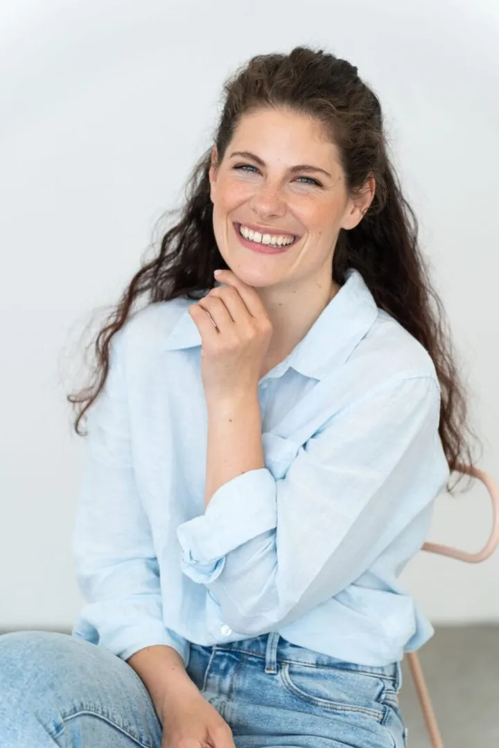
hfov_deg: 13.0
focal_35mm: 105
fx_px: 2183
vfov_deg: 19.5
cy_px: 374
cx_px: 250
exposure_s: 1/160
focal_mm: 105
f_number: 3.5
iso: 400
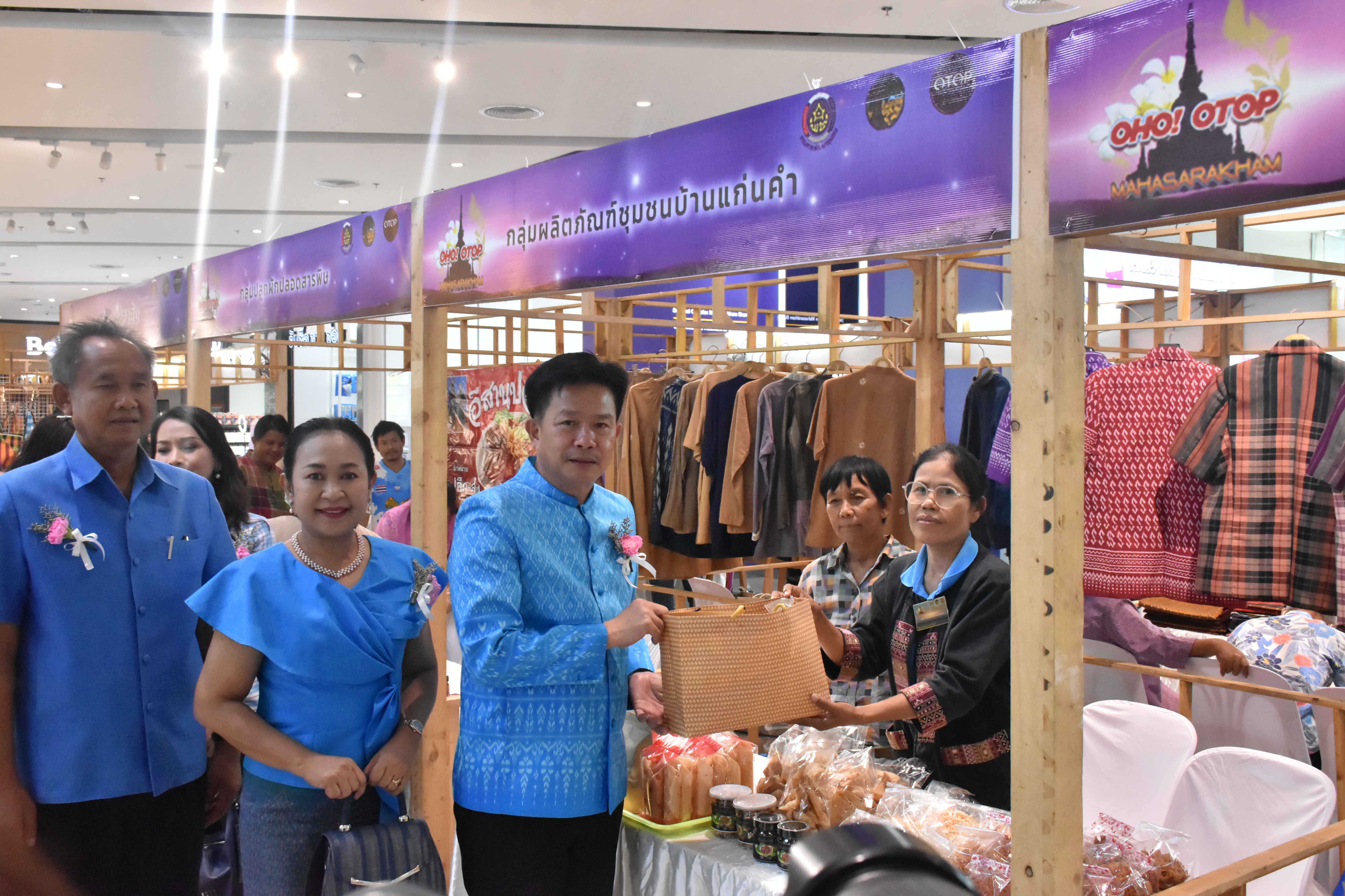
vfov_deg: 38.4
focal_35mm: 34
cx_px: 672
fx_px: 1289
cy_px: 448
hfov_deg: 55.1
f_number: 7.1
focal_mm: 23
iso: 3200
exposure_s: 1/200
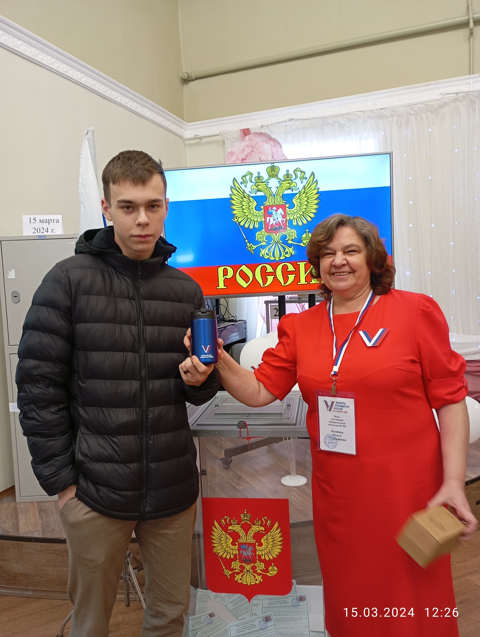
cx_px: 240
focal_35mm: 28
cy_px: 318
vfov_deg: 63.4
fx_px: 516
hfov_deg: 49.9
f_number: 1.8
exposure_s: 1/33.3
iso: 529
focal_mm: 4.27
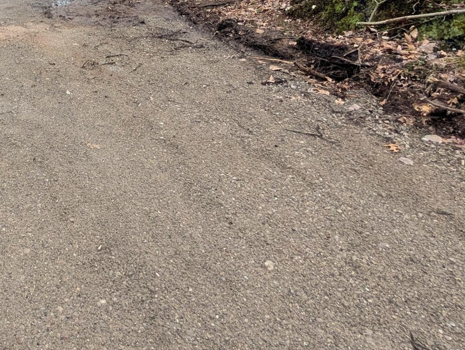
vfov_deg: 36.9
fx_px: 417
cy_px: -51
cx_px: 12
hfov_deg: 49.0
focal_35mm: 31
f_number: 1.7
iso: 47
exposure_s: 1/943
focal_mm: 2.02
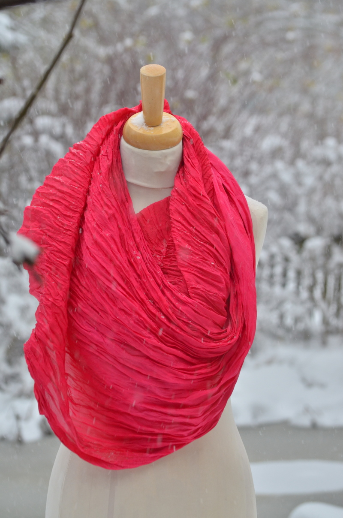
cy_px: 259
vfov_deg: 12.5
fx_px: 2369
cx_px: 172
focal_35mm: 165
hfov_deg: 8.3
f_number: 9
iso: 640
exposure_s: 1/125
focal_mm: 110
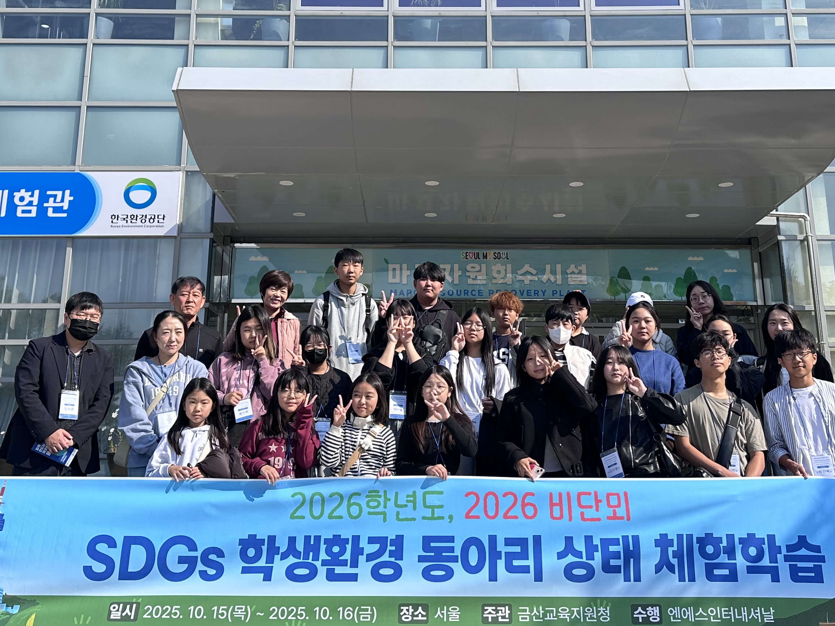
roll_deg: +0.1
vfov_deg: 33.9
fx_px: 1013
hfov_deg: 44.8
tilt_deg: +17.5
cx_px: 411
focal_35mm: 42
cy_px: 181
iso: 80
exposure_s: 1/2591
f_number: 1.78
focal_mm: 6.86
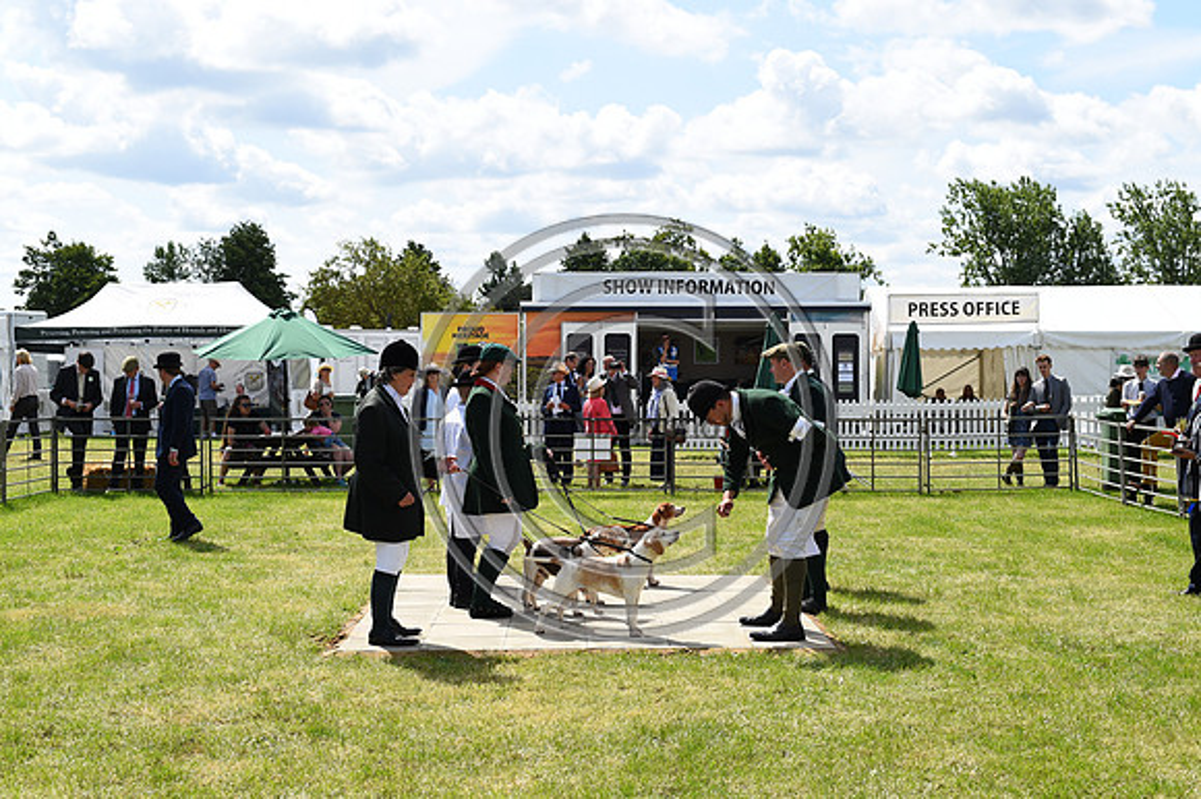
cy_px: 400
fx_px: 1667
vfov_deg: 27.0
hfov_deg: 39.6
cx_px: 600
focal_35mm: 50
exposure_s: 1/1250
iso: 280
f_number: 7.1
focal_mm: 50
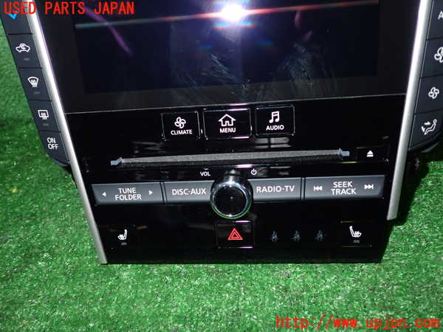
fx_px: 384
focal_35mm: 30
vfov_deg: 46.8
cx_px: 222
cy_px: 166
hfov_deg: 60.0
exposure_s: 1/30
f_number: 6.3
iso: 400
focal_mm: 5.4
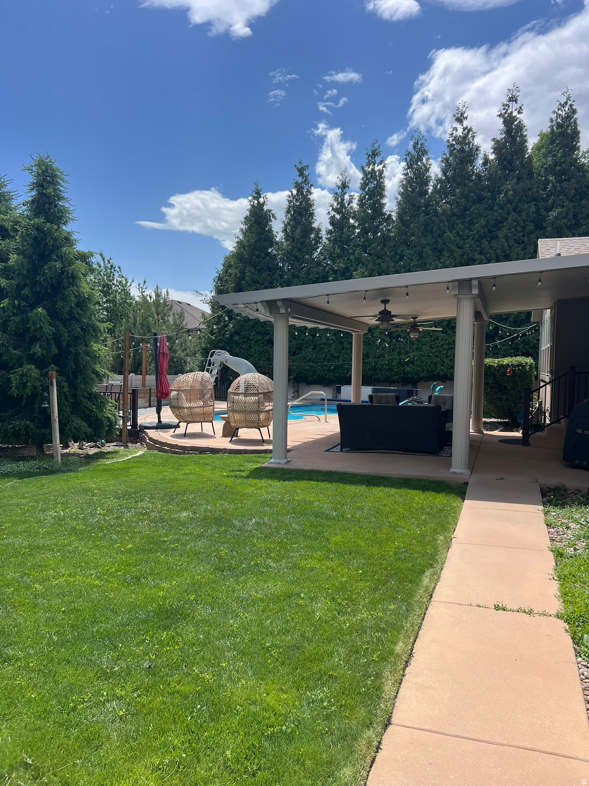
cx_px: 294
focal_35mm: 26
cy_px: 393
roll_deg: -1.7
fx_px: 590
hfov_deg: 53.1
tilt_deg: -5.0
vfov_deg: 67.3
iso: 50
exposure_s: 1/3831
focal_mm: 5.7
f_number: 1.5
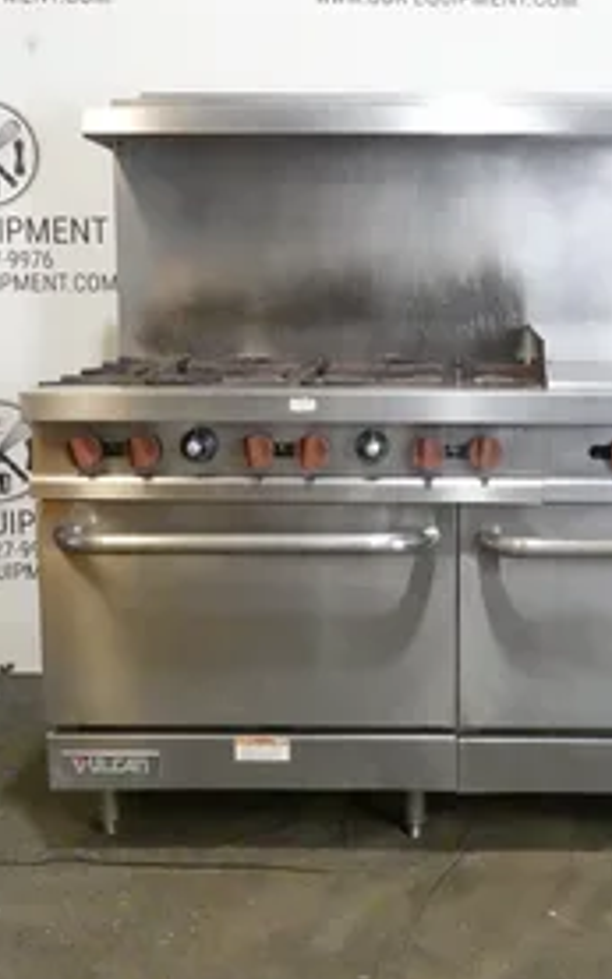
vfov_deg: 40.3
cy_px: 438
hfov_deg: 25.5
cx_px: 462
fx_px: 1335
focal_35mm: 50
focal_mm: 12.76
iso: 6400
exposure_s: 1/40
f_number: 10
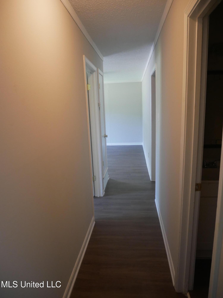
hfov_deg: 56.8
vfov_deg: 71.6
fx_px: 206
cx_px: 112
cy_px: 149
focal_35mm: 24
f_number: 3.5
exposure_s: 1/60
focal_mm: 12
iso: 1250
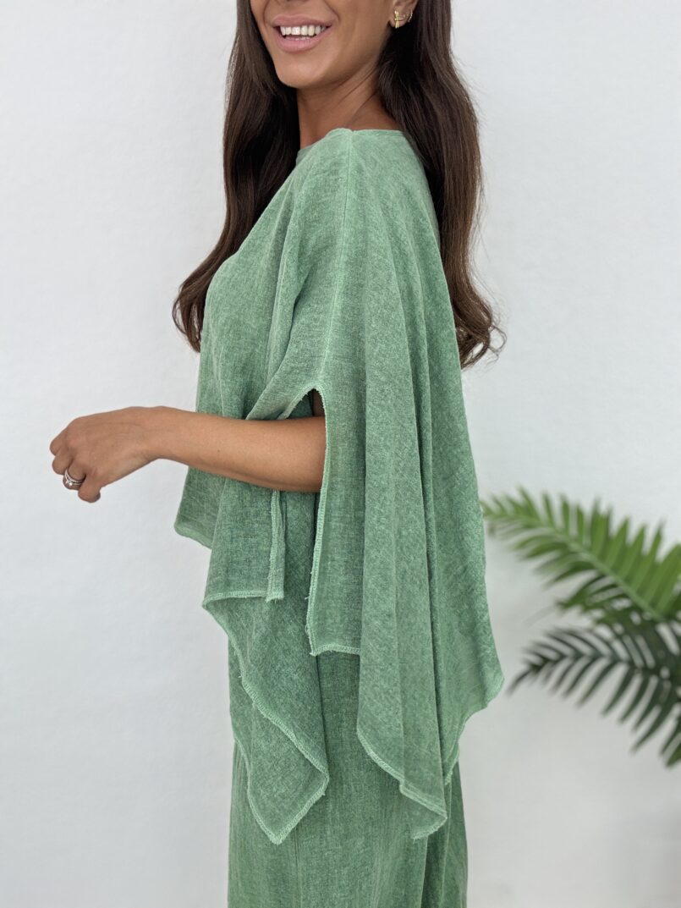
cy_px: 454
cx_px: 340
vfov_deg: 60.0
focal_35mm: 30
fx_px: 787
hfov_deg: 46.8
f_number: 1.9
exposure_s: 1/100
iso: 50
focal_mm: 2.69
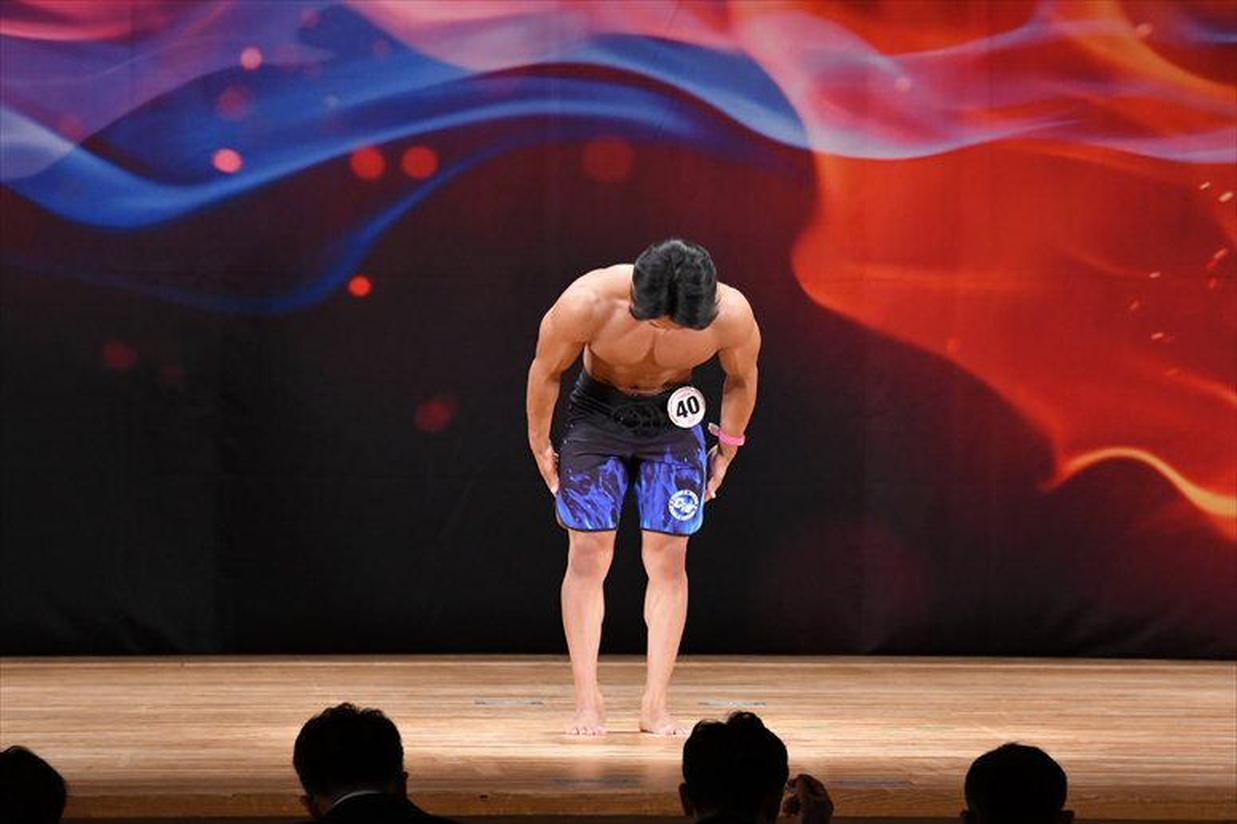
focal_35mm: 240
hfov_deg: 8.6
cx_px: 618
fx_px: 8243
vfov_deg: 5.7
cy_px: 412
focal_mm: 160
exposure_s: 1/400
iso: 3200
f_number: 5.6
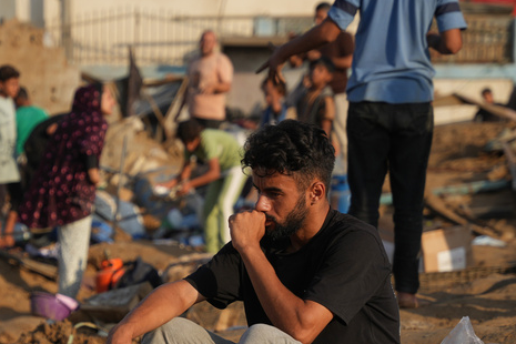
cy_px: 313
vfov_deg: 8.9
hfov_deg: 13.3
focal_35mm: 154
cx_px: 109
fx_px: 2207
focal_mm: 70
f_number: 2.8
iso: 100
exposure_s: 1/2000
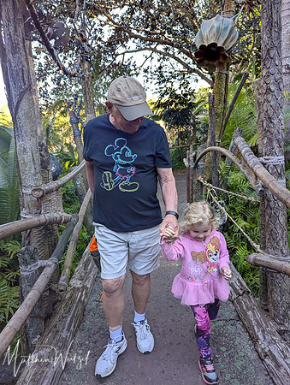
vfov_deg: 71.5
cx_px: 145
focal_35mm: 24
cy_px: 192
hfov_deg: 57.0
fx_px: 267
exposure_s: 1/512
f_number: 1.85
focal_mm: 6.81
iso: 258
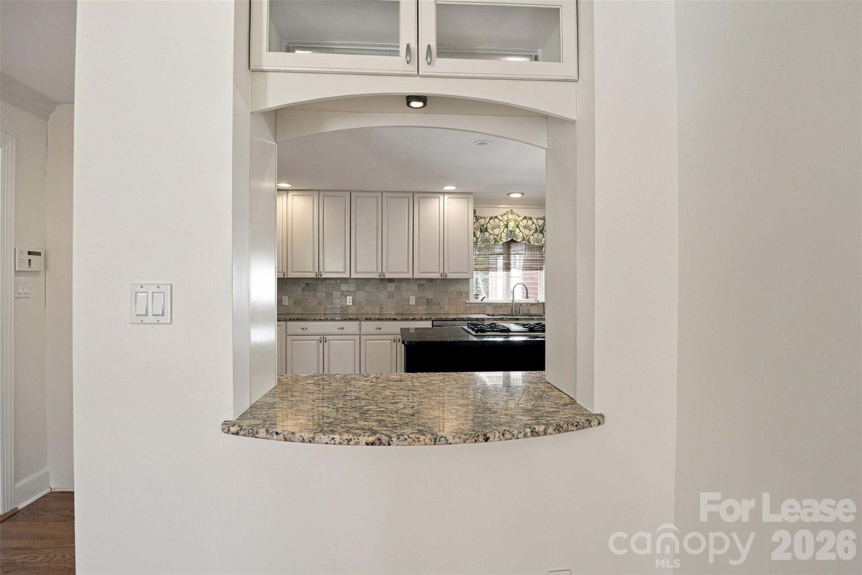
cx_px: 431
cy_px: 288
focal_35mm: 16
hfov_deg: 95.0
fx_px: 395
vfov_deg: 72.1
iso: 200
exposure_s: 1/125
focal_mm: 11
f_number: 8
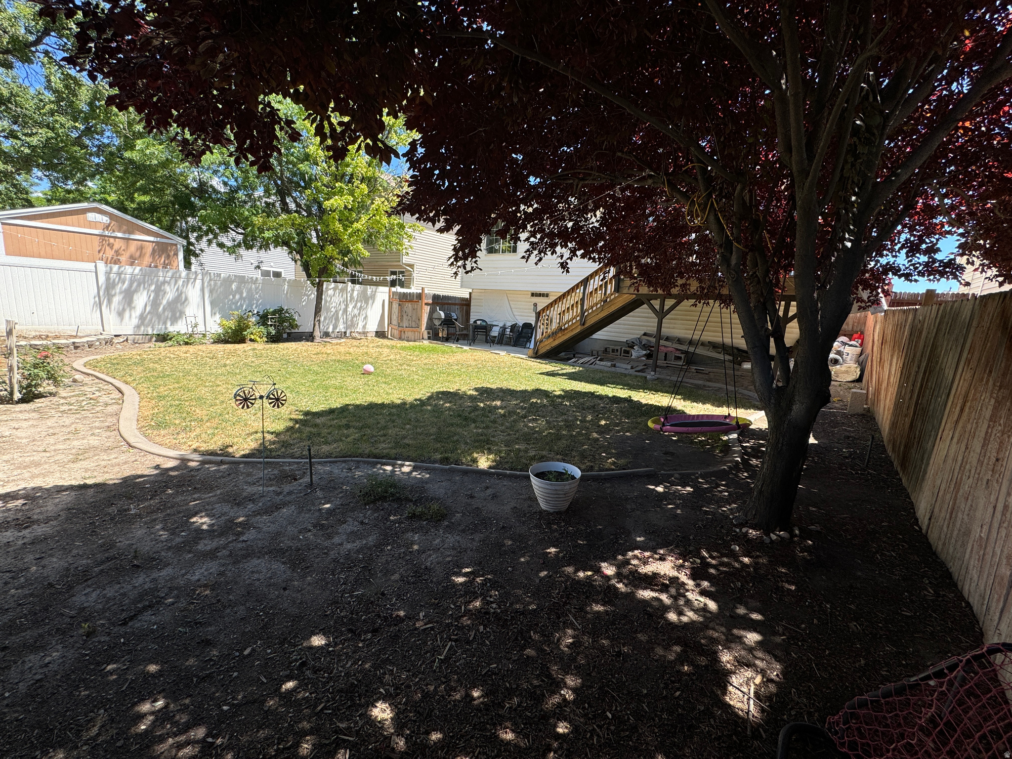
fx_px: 409
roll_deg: -4.5
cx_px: 506
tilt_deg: -10.8
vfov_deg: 85.7
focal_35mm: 14
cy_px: 380
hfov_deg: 102.1
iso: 40
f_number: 2.2
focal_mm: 2.22
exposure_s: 1/495
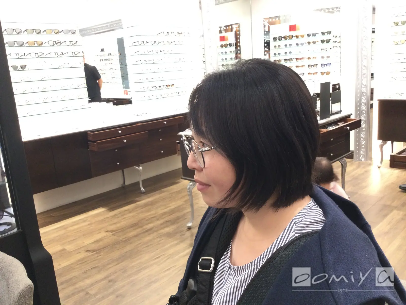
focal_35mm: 31
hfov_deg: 58.4
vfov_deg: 45.4
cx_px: 203
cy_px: 152
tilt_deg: -12.6
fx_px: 364
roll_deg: +2.8
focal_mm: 3.3
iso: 100
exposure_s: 1/30
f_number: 2.4
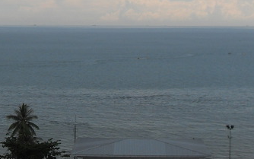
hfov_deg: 20.3
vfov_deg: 12.7
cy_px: -1
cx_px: 89
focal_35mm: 102
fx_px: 706
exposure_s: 1/750
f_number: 2.8
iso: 80
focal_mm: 6.3
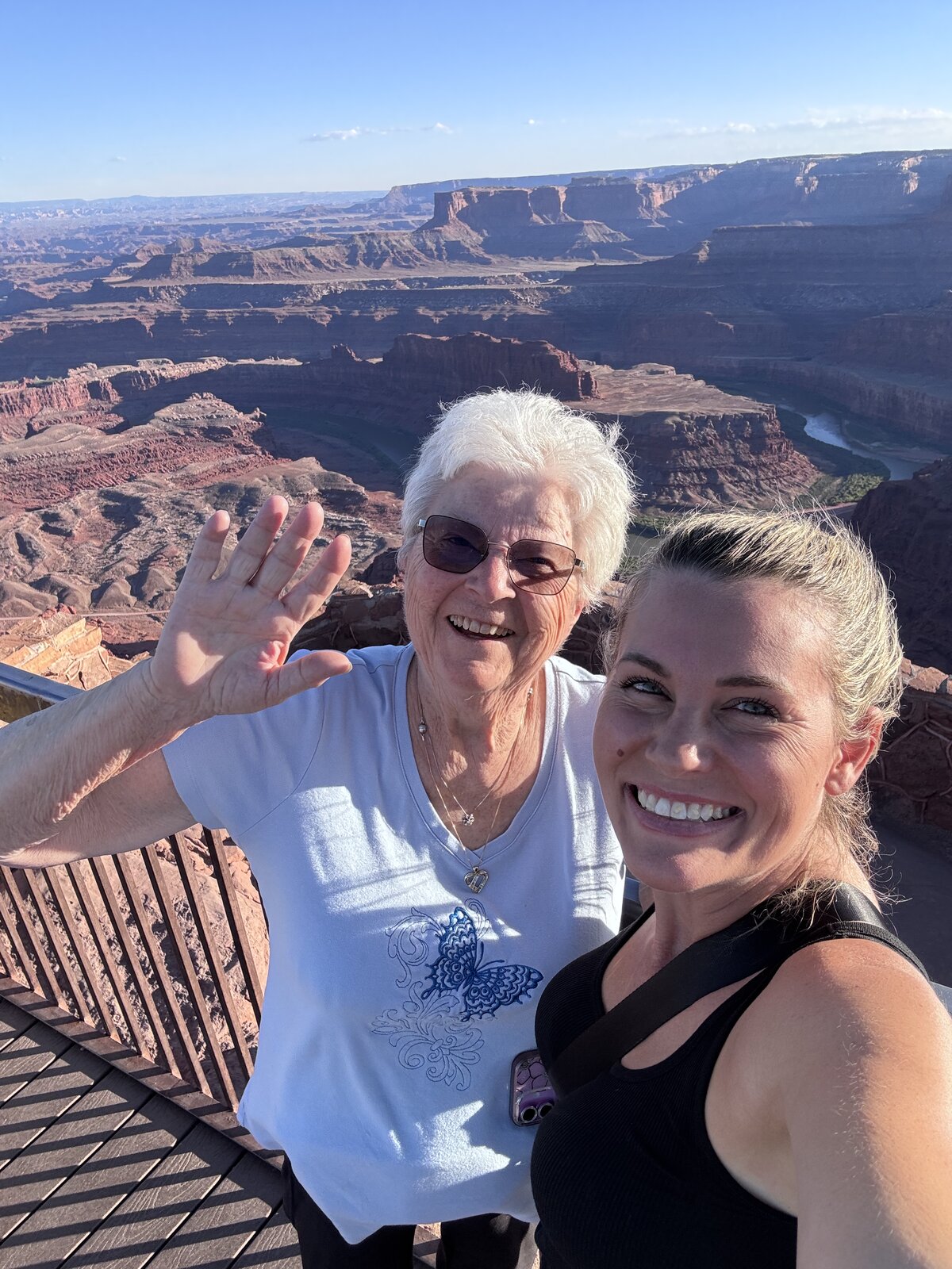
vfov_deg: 73.9
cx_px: 476
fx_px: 843
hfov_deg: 58.9
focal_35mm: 23
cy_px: 634
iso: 25
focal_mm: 2.69
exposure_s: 1/483
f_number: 1.9
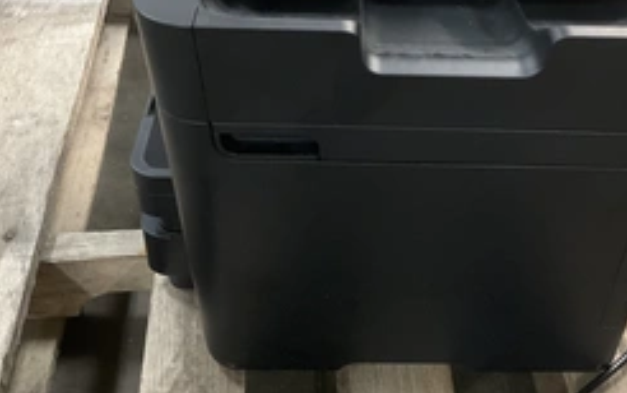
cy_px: 84
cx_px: 382
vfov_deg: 25.5
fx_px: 855
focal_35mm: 50
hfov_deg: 40.1
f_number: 1.8
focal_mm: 3
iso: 250
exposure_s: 1/40
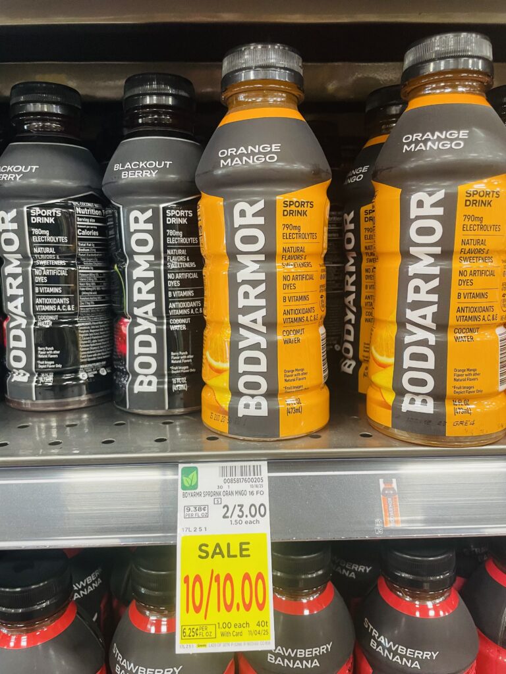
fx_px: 507
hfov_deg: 53.1
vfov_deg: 67.3
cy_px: 337
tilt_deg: -9.8
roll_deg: +1.3
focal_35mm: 26
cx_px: 253
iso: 160
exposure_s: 1/60
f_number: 1.6
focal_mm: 4.2
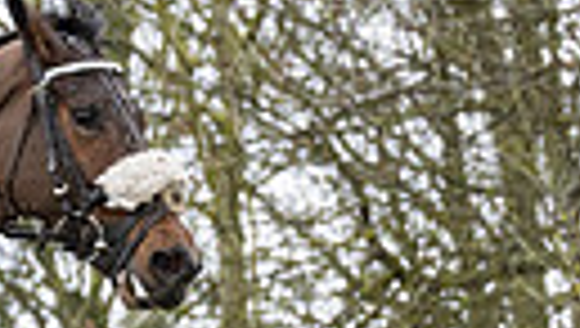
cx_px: -268
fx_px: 5899
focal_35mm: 383
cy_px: 539
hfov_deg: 5.6
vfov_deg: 3.2
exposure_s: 1/1250
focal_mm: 70
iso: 800
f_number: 4
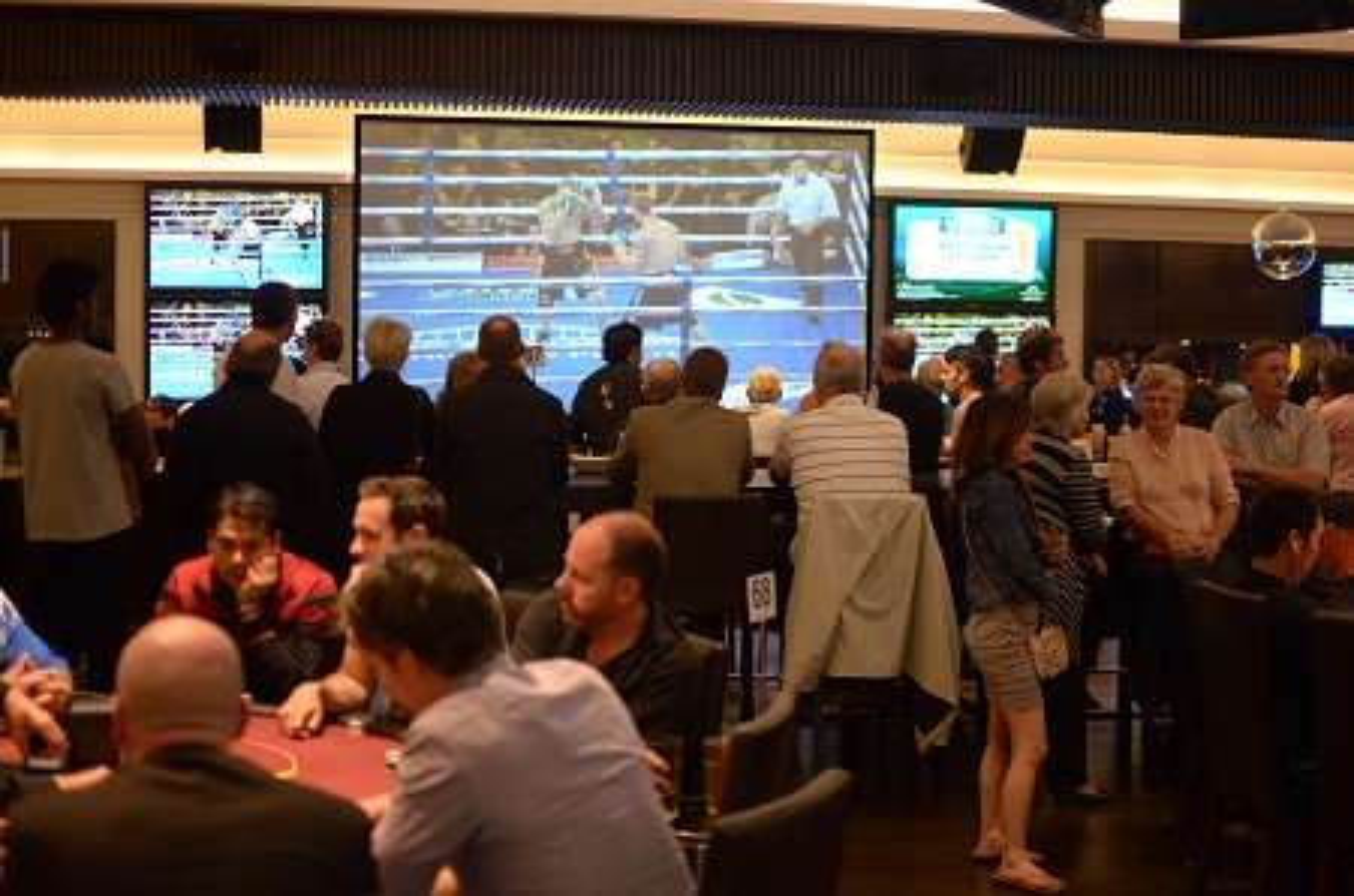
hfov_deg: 37.9
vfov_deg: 25.6
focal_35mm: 52
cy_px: 448
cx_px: 677
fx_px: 1970
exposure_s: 1/100
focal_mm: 35
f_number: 1.8
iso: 1600
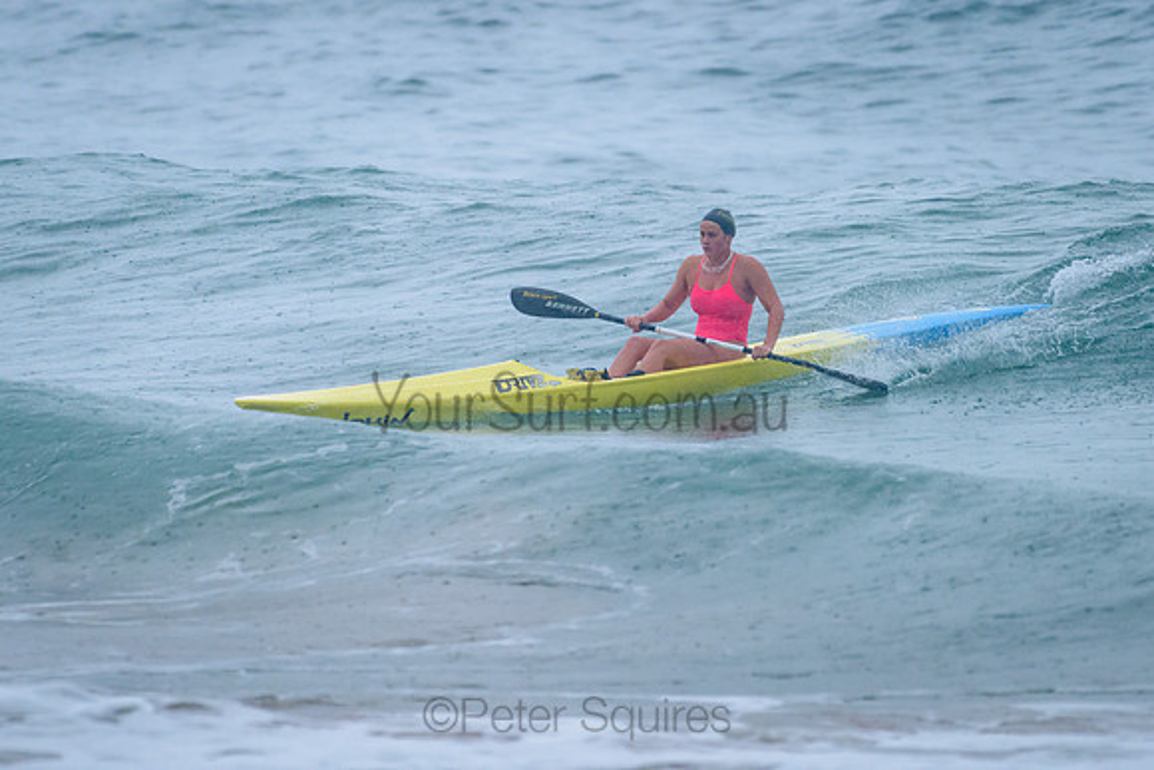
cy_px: 286
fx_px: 20152
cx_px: 608
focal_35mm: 629
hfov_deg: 3.3
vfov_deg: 2.2
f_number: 5.6
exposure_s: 1/1250
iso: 1800
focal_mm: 500
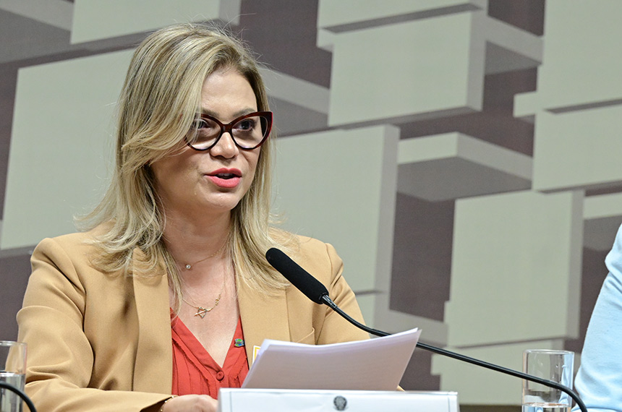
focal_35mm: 300
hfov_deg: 6.9
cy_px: 206
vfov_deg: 4.6
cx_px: 311
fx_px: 5174
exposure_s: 1/200
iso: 4000
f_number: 4.5
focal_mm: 200
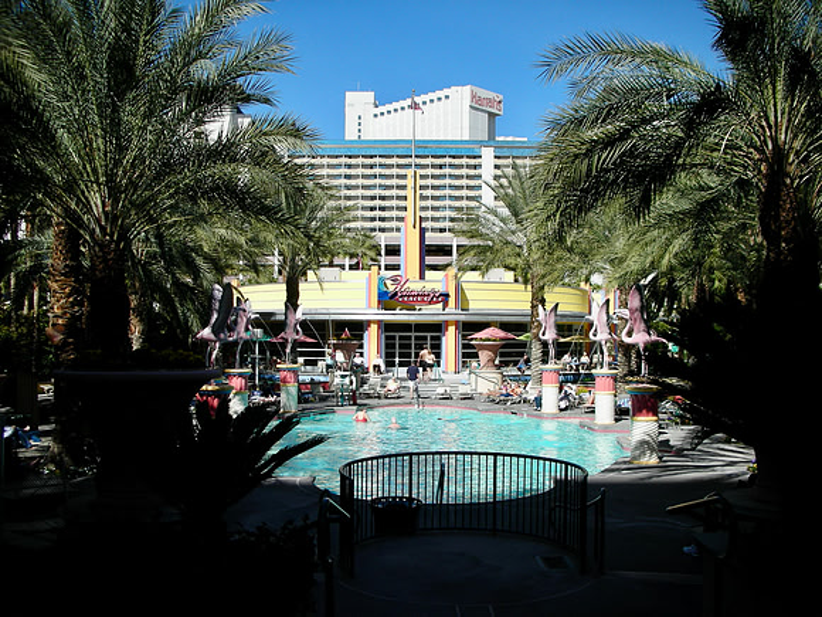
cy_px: 308
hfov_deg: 52.6
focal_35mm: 35
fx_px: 831
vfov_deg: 40.7
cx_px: 411
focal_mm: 5.8
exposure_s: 1/96.3
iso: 50
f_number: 8.5
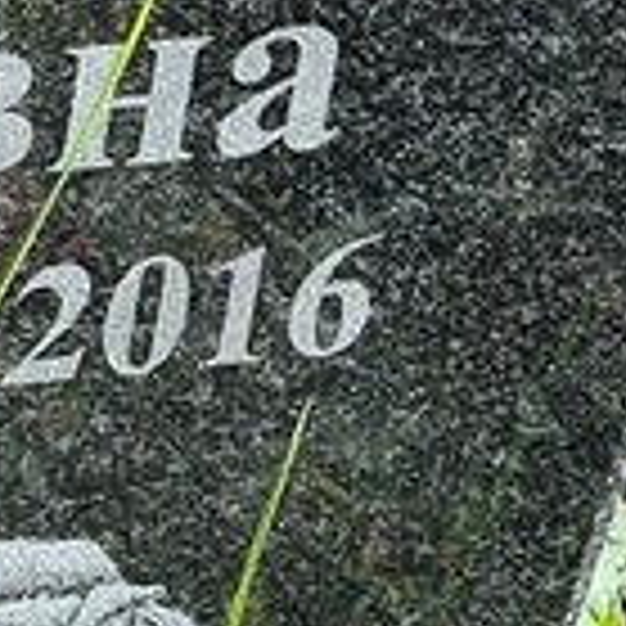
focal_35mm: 393
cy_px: 5
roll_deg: -11.0
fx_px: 8041
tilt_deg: -29.6
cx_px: -140
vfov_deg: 4.5
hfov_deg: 4.4
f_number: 2.8
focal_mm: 9
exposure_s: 1/130
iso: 32
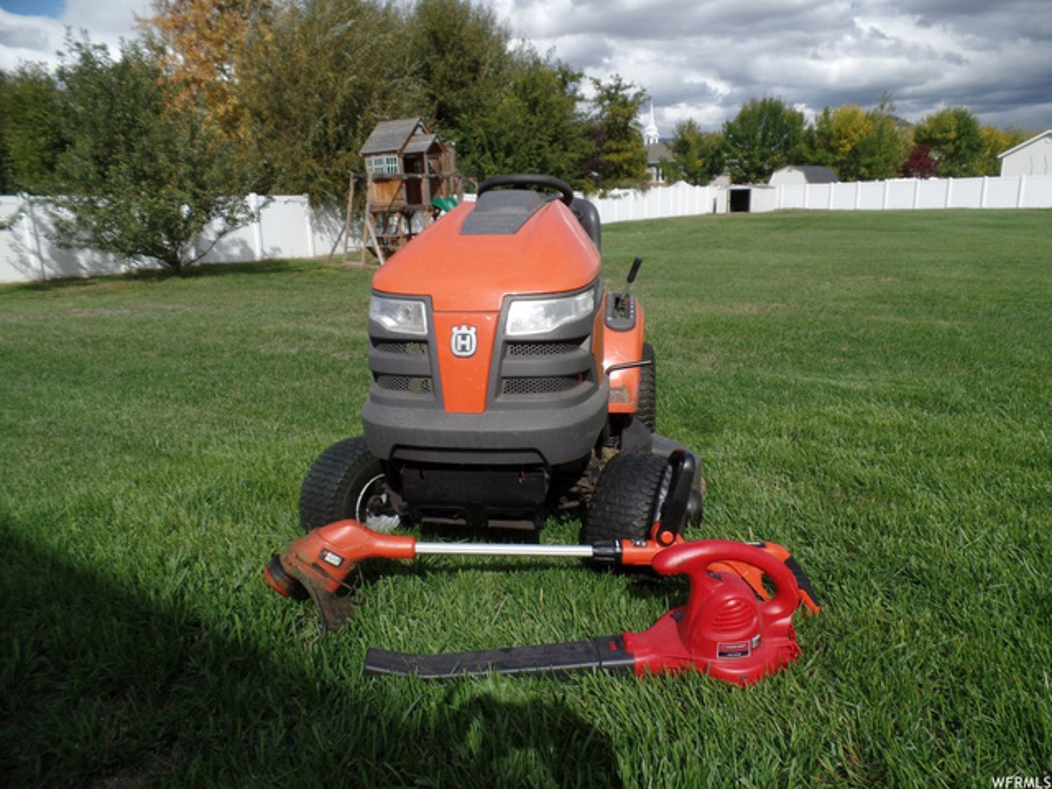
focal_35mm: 23
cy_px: 394
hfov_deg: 73.9
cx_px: 526
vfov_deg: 58.9
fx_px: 699
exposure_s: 1/1000
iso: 80
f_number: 3.5
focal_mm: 4.1
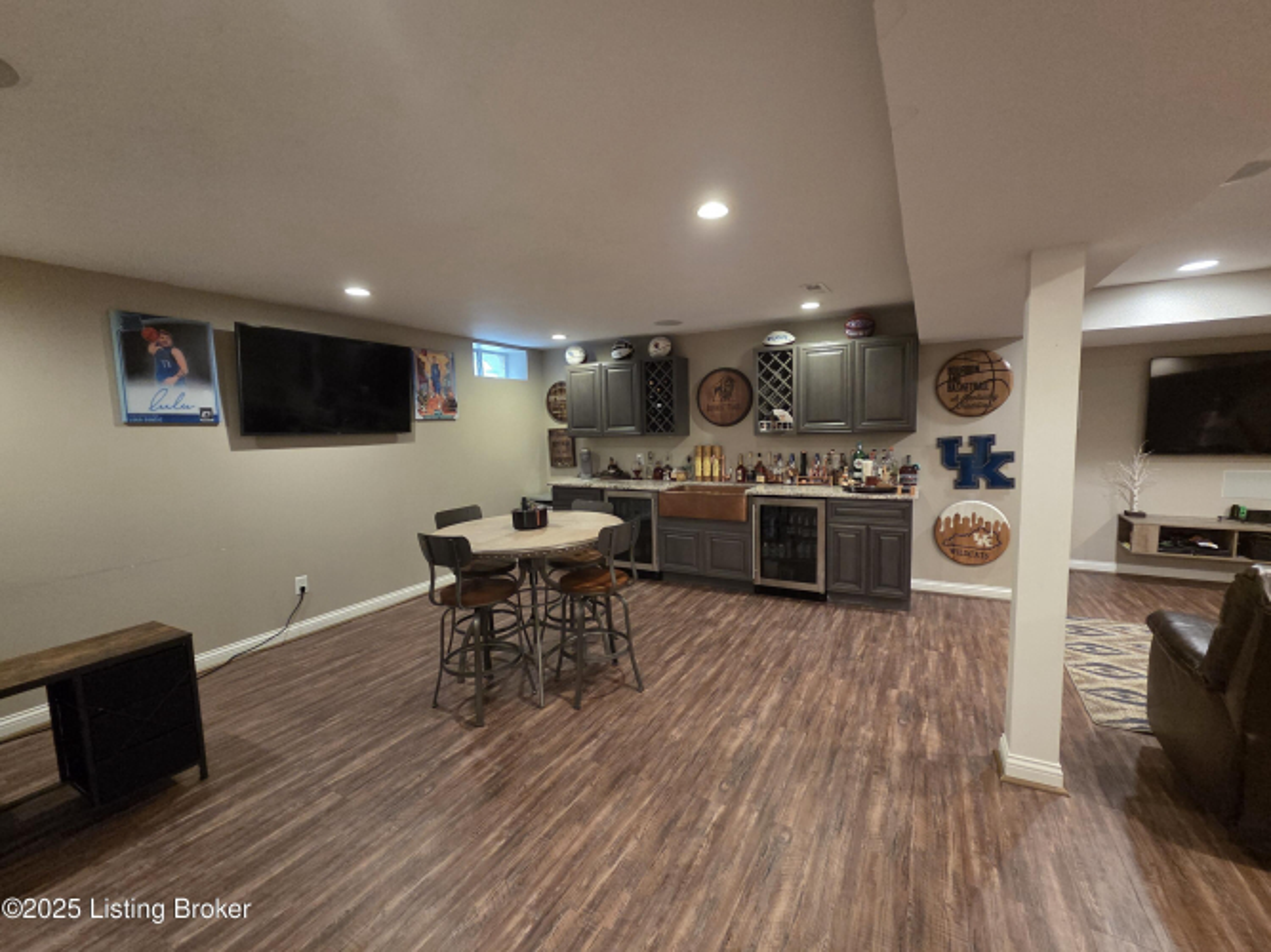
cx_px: 636
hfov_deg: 106.2
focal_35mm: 13
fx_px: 477
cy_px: 476
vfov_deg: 89.9
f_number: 2.2
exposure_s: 1/60
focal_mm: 2.2
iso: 1250
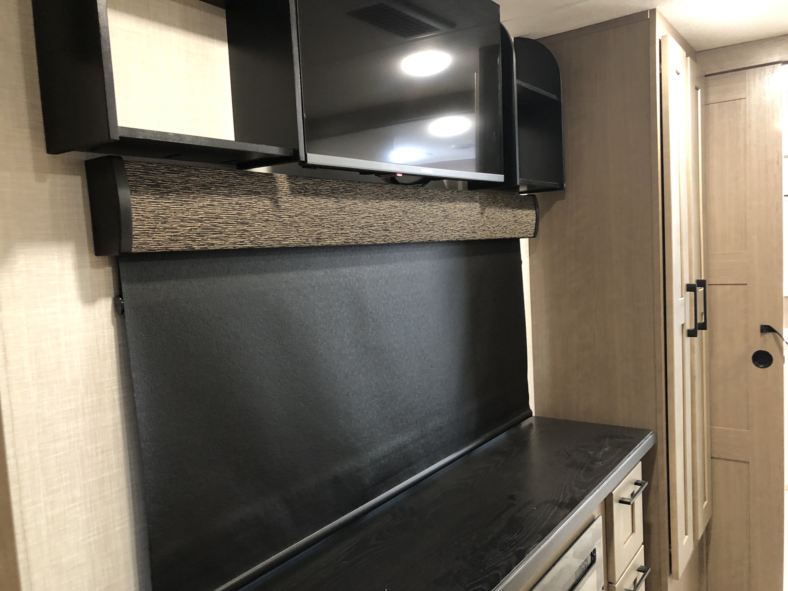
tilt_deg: -6.5
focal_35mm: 28
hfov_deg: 63.4
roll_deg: +3.1
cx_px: 394
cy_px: 296
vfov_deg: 49.7
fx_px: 637
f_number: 1.8
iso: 100
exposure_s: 1/9
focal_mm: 3.99
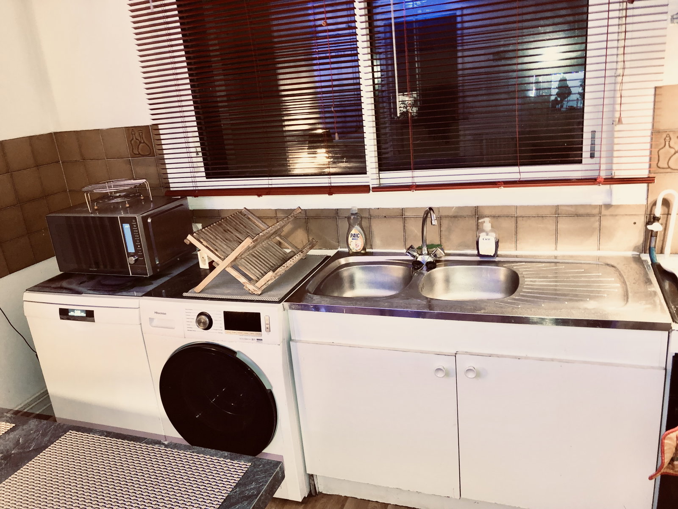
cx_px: 339
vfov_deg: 49.7
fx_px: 548
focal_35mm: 28
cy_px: 254
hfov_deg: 63.4
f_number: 1.8
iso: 100
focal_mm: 3.99
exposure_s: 1/5
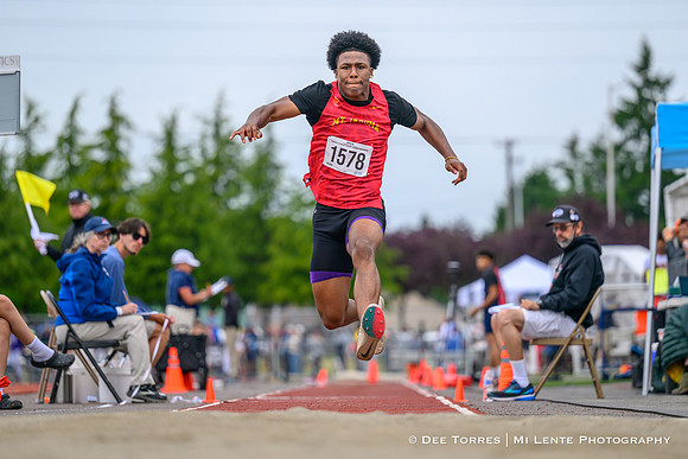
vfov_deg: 6.9
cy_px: 214
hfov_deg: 10.4
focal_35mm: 198
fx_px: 3783
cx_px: 344
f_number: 2.8
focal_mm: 165
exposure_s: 1/2500
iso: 320
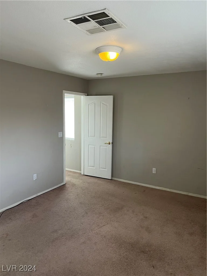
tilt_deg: -8.0
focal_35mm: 26
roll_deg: -0.3
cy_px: 138
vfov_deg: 67.3
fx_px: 207
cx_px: 104
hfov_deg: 53.1
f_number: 1.6
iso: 100
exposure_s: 1/60
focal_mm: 5.1
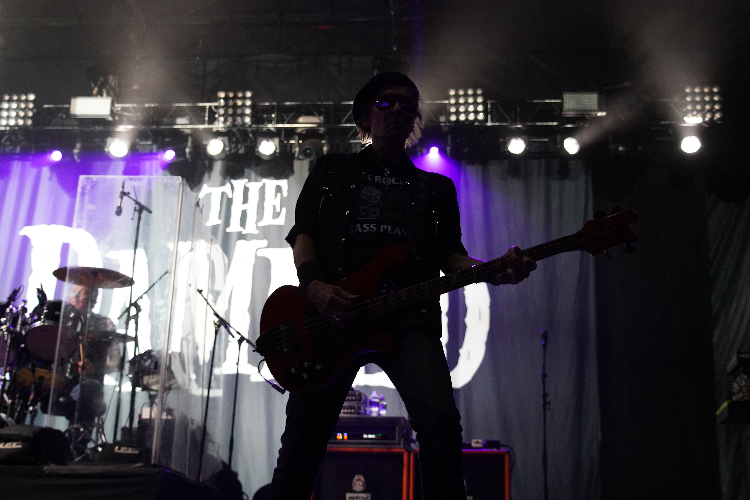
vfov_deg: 29.9
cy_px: 250
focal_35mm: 45
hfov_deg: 43.6
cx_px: 375
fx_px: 937
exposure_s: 1/160
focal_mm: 45
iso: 6400
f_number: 4
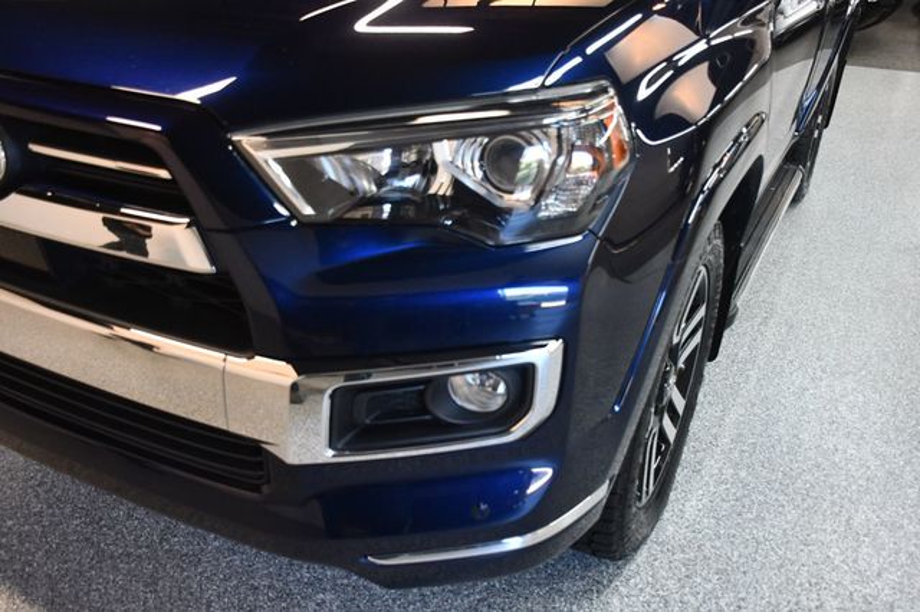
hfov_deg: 57.2
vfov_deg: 39.9
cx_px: 460
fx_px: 843
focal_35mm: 33
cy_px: 306
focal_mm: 22
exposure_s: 1/125
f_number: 3.5
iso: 2200
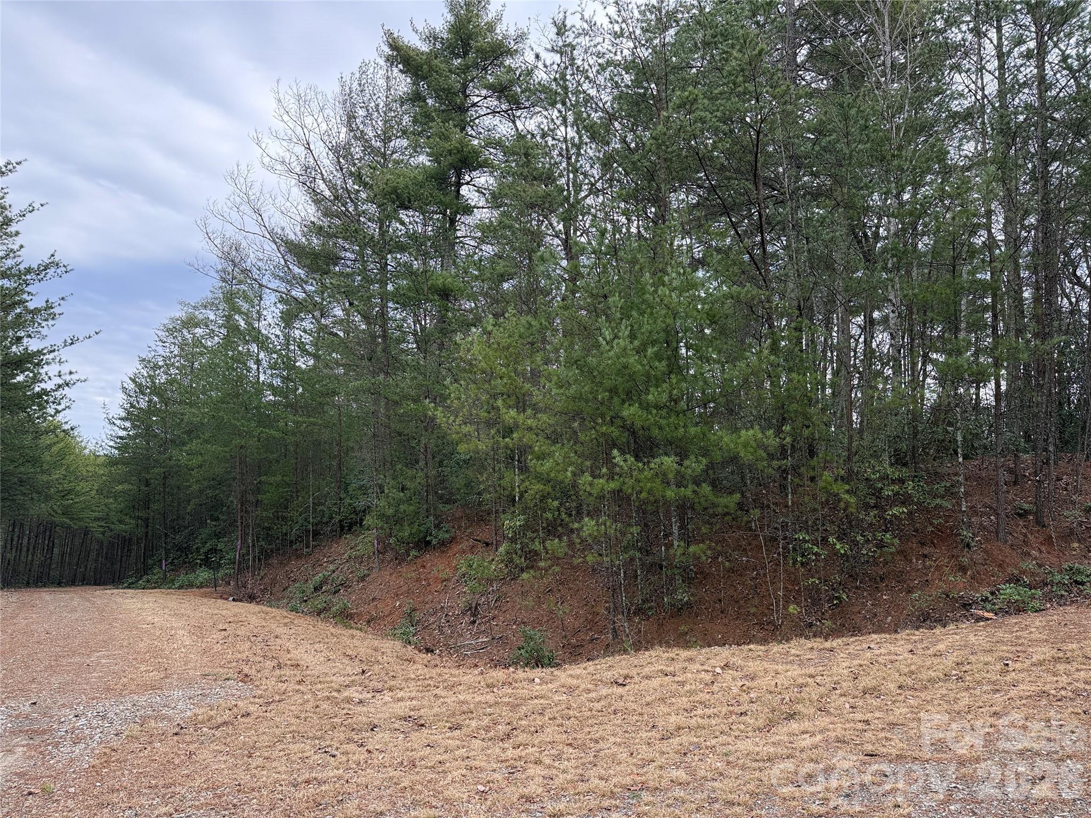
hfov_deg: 71.6
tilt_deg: +5.9
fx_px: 756
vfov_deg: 56.8
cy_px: 409
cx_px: 546
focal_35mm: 24
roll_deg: -1.5
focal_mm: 6.76
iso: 100
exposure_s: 1/931
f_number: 1.78
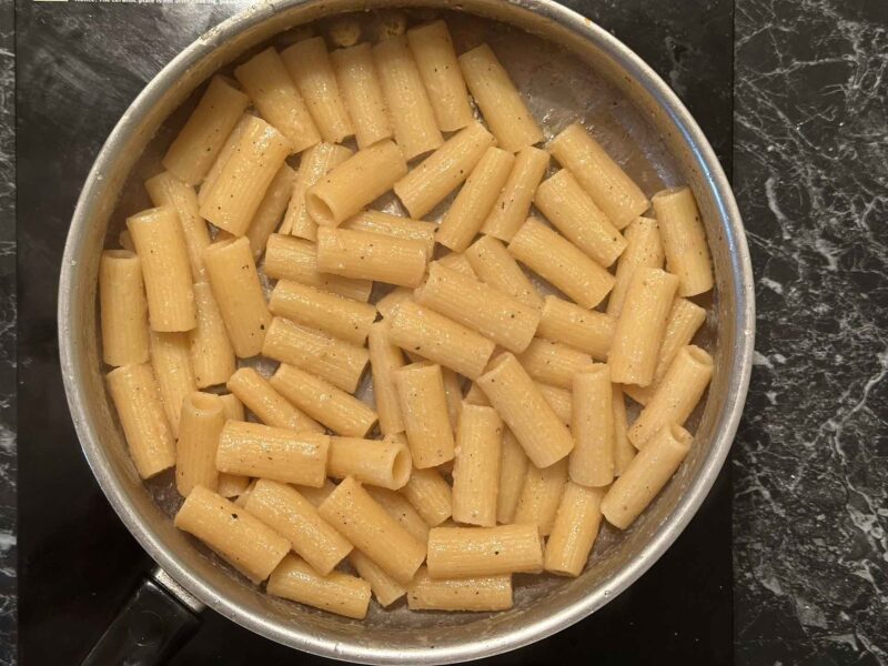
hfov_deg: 39.7
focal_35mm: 48
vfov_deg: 30.3
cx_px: 444
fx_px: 1231
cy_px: 333
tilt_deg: -89.2
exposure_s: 1/50
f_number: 1.78
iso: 160
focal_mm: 6.86
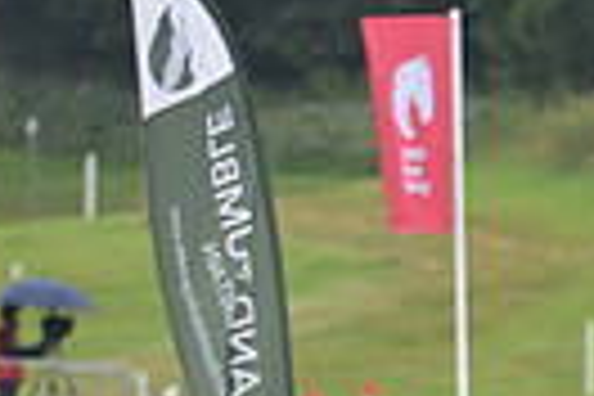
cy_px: 778
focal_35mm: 1323
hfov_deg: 1.6
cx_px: 1238
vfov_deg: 1.0
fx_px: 21828
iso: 720
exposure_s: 1/1250
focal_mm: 200
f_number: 4
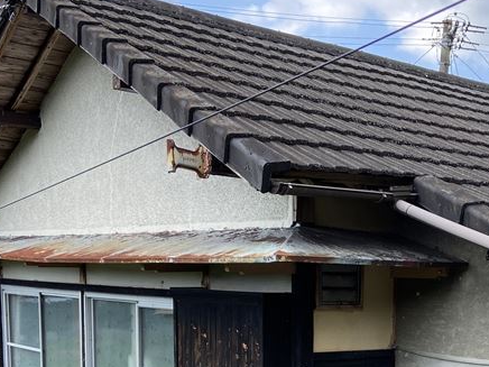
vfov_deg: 22.9
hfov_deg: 31.0
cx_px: 379
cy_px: 379
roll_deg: -1.3
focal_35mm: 61
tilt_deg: -8.3
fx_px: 862
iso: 32
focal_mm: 4.25
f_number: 1.8
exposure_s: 1/469
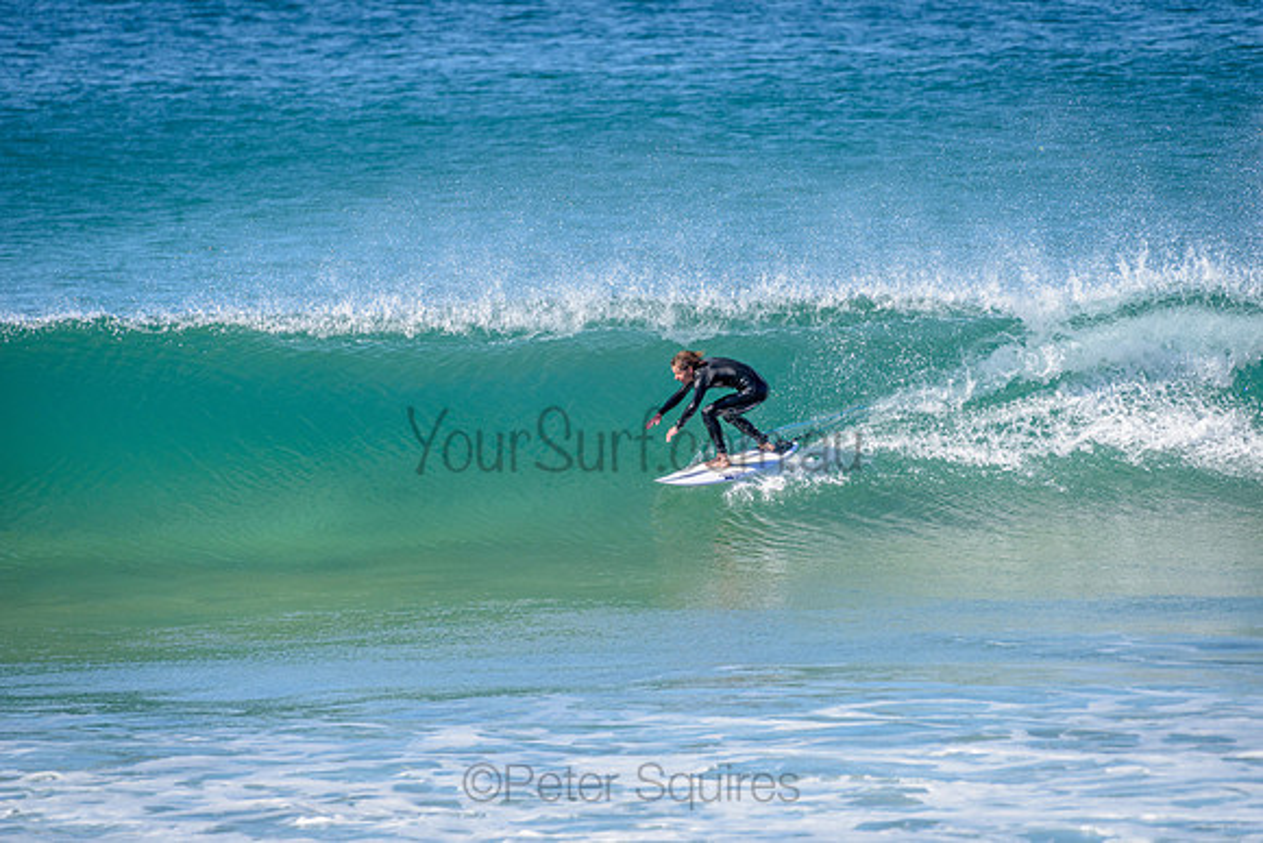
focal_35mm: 500
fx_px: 17545
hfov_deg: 4.1
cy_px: 422
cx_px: 632
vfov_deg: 2.8
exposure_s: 1/2000
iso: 280
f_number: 5.6
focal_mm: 500
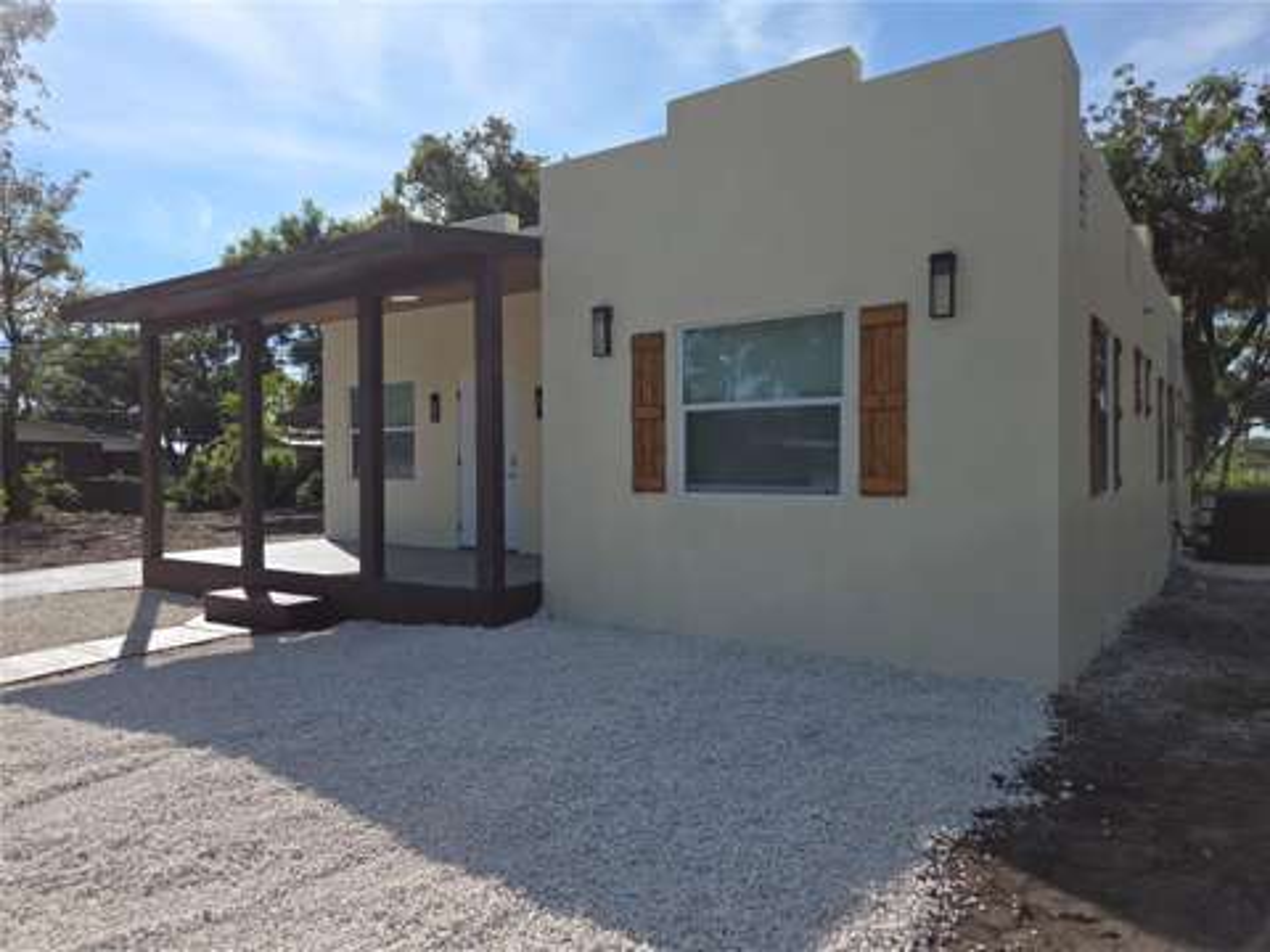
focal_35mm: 23
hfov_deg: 73.9
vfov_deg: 58.9
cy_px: 476
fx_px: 844
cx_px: 635
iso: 25
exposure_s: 1/2032
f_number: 1.8
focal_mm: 5.4
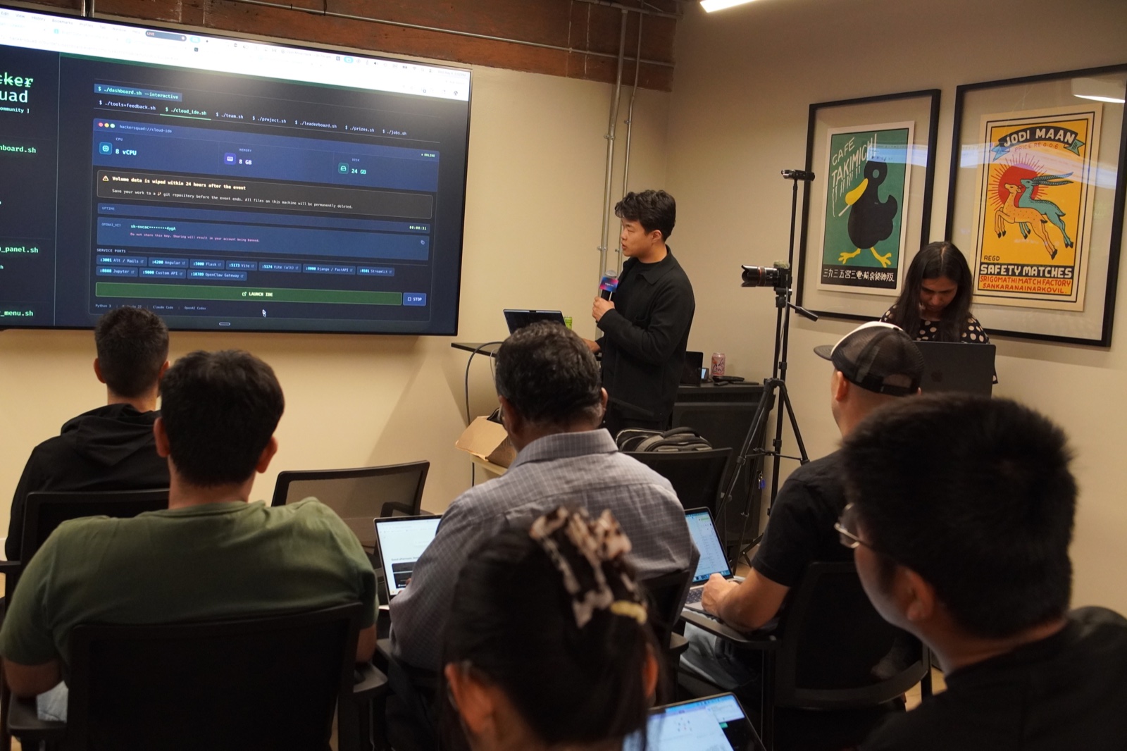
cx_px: 564
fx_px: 1080
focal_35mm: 34
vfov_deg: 38.3
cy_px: 376
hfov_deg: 55.1
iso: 3200
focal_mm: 23
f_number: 4
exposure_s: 1/160
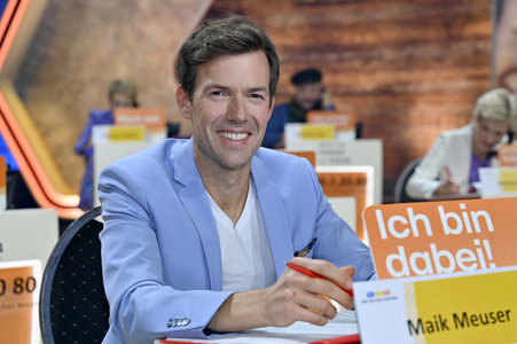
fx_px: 904
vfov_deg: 21.5
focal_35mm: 63
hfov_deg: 31.9
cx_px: 258
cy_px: 172
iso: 800
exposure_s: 1/200
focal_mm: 63
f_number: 4
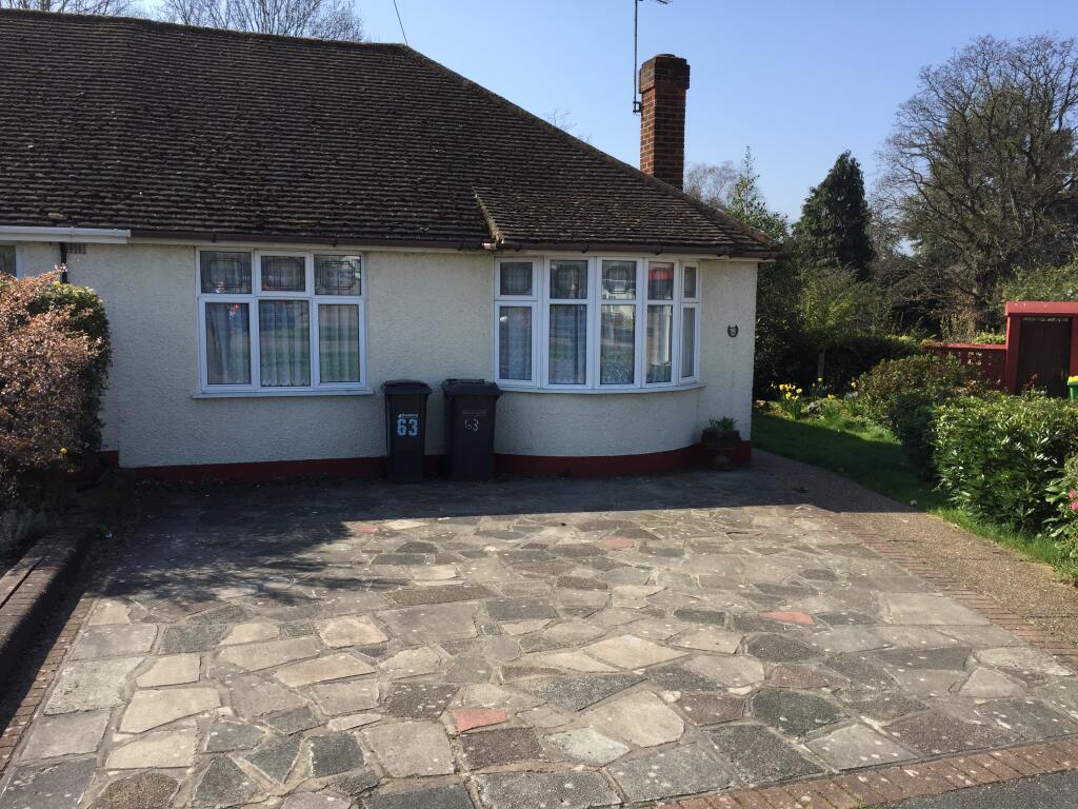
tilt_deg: -5.3
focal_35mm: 29
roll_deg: -1.3
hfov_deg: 61.7
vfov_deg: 48.2
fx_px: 903
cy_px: 404
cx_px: 539
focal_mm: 4.15
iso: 32
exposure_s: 1/1199
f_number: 2.2
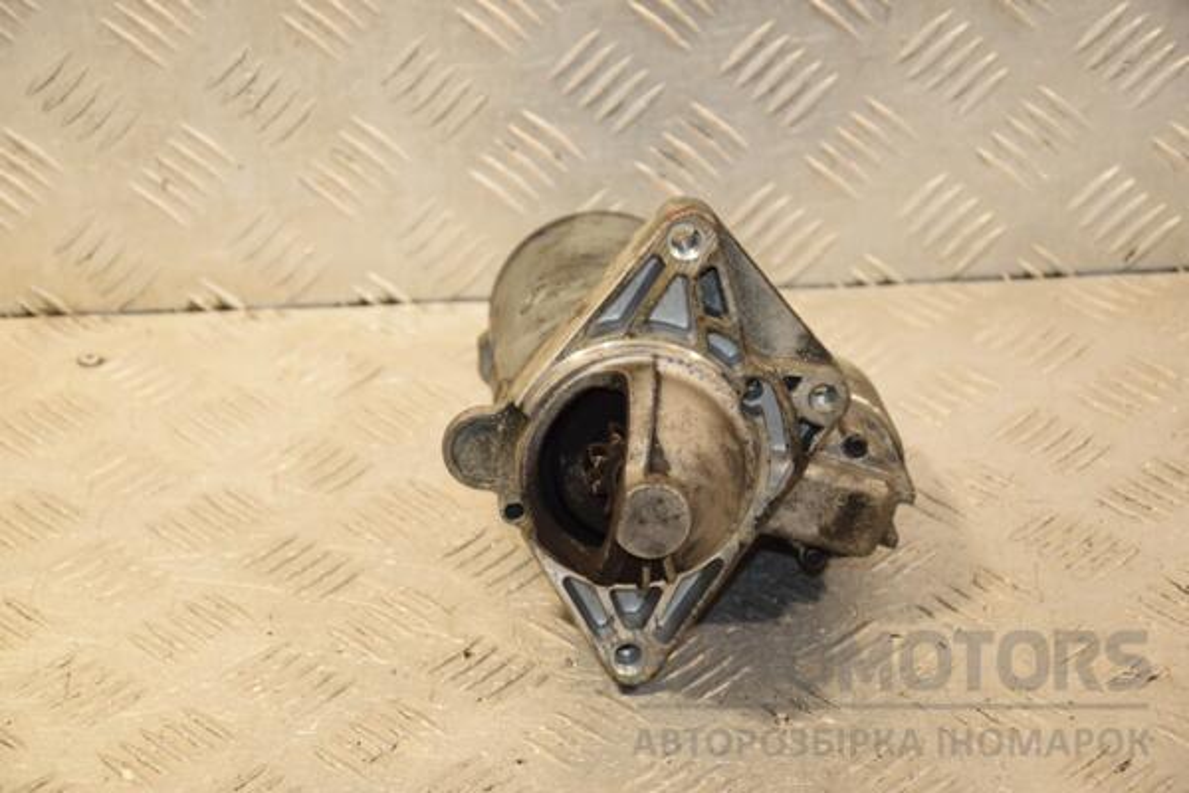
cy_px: 396
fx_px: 3468
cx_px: 594
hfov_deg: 19.5
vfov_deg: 13.0
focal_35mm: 105
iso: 800
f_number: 6.3
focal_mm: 70
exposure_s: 1/200
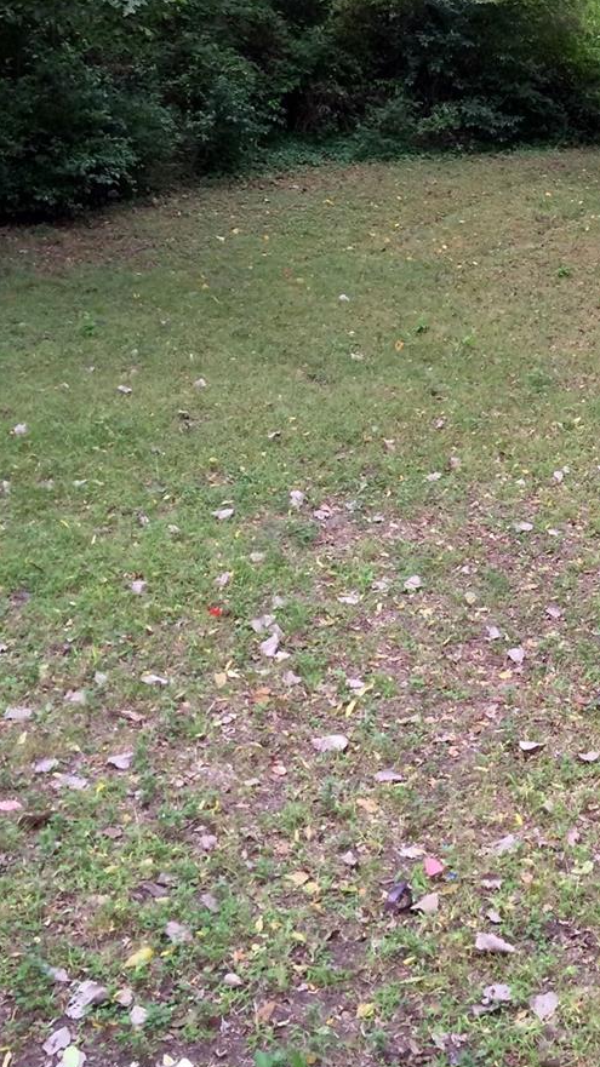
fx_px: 1614
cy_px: 229
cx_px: 636
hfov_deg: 20.2
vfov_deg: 35.5
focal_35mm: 57
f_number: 2.2
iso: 40
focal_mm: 4.12
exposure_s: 1/30
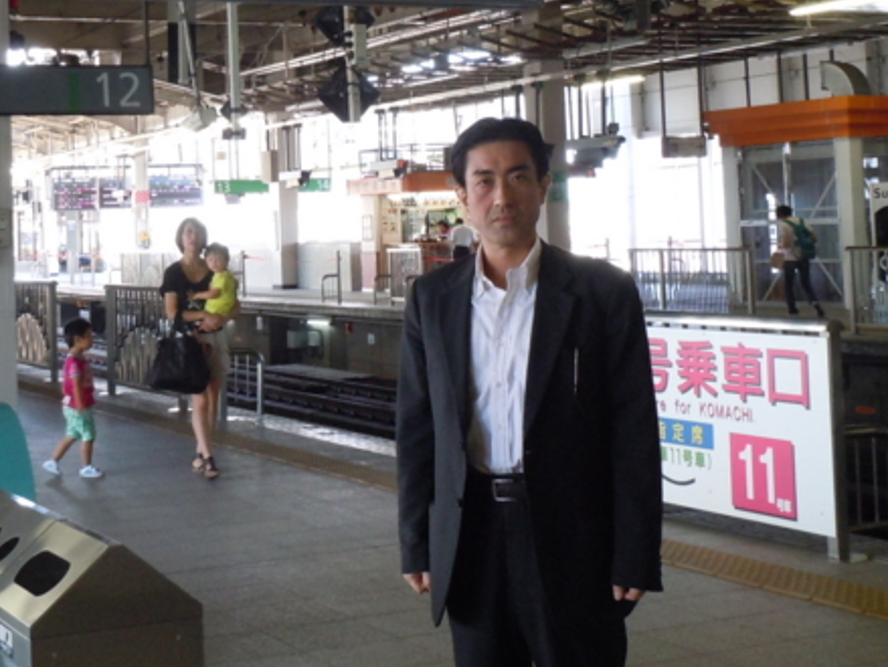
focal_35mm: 71
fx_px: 1823
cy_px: 121
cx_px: 277
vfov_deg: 20.5
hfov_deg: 27.2
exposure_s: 1/40
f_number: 4.3
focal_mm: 6.9
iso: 400
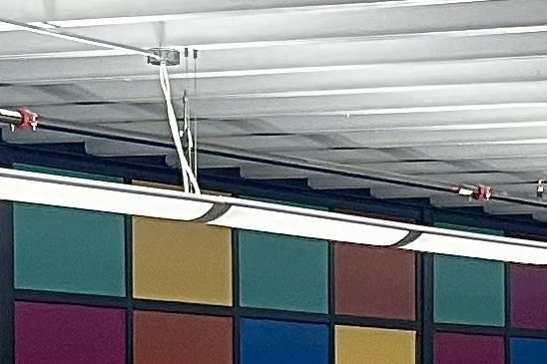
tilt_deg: -3.1
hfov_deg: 10.2
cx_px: 606
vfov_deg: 6.8
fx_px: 3023
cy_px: 591
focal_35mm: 199
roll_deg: +0.2
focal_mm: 5.7
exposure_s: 1/60
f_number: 1.5
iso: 80
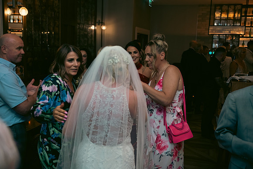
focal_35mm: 40
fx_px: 281
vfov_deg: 33.4
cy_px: 84
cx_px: 126
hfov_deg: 48.4
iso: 800
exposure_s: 1/160
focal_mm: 40
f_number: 3.5
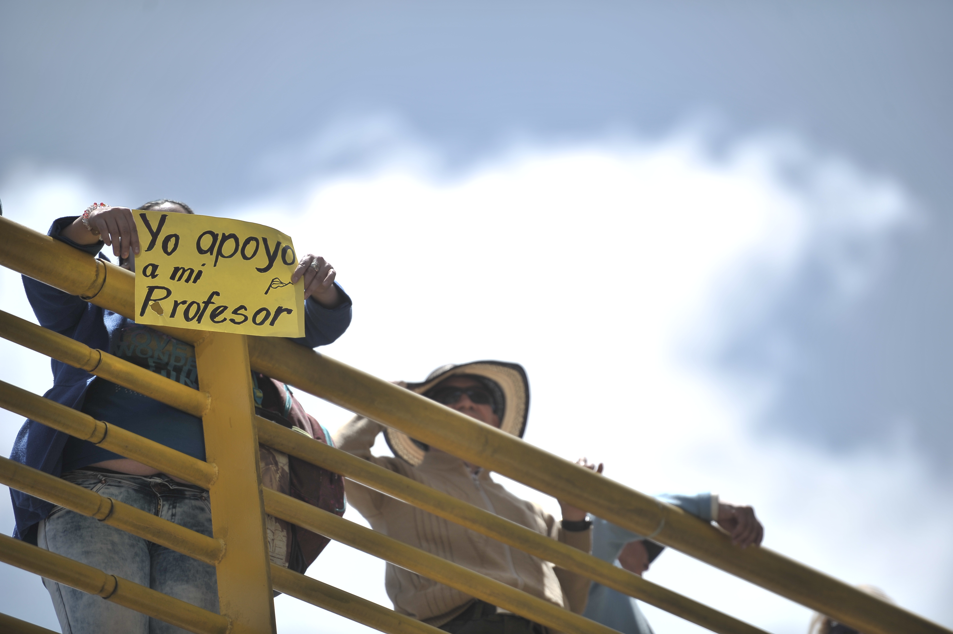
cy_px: 317
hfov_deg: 10.3
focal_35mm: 200
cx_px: 476
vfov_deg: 6.9
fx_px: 5291
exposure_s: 1/2500
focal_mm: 200
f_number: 2.8
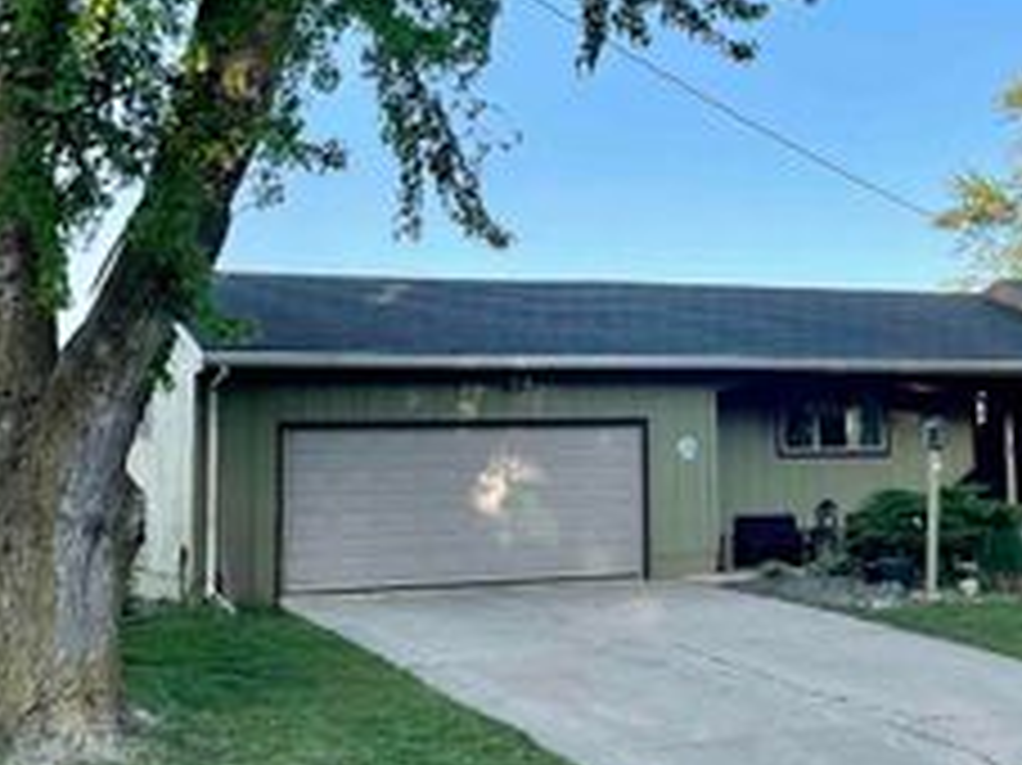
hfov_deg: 34.3
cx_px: 747
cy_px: 299
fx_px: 1623
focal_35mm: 55
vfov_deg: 26.5
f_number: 1.6
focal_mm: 5.1
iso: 32
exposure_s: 1/1109
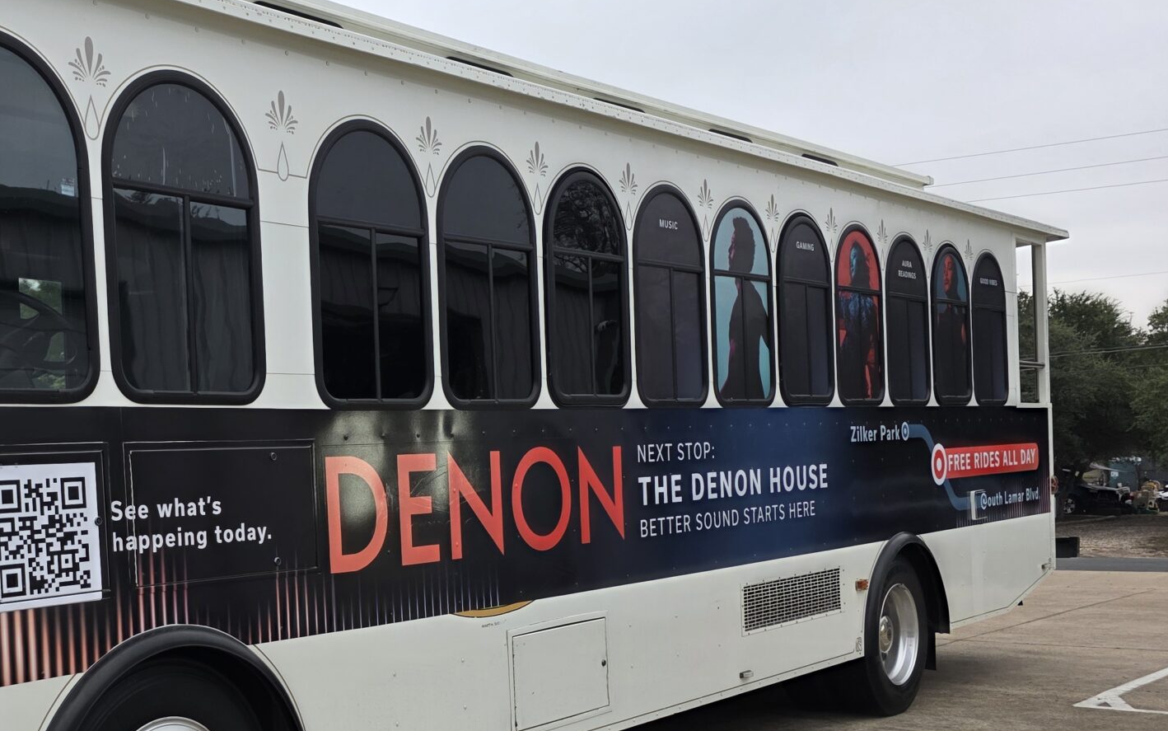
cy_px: 531
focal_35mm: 44
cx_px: 184
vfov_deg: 28.9
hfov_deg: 42.6
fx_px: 1401
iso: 50
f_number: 1.7
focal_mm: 6.3
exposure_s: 1/120
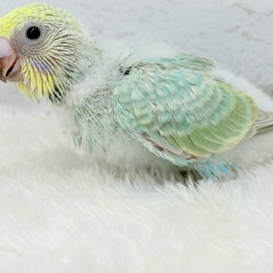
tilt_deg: -11.5
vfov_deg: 20.3
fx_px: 758
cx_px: 159
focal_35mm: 85
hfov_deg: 20.4
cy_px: 92
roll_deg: -0.8
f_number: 1.6
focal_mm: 5.96
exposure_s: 1/100
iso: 64
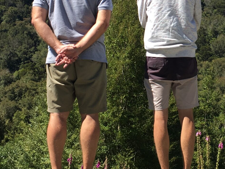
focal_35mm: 79
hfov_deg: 24.2
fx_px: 513
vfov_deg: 18.5
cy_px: 40
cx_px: 187
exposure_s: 1/916
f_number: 2.2
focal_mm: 4.15
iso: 25
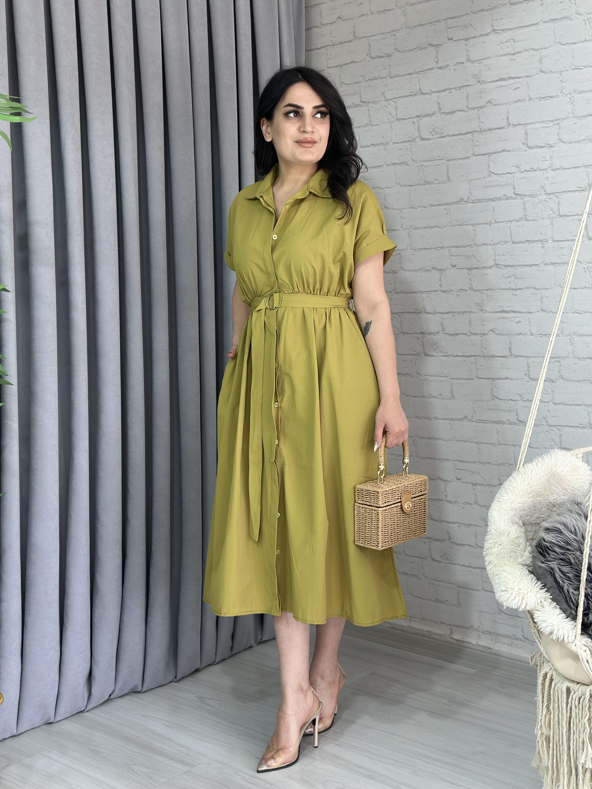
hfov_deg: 30.3
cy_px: 394
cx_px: 296
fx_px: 1095
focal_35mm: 48
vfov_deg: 39.7
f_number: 1.78
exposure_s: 1/141
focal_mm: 6.86
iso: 80
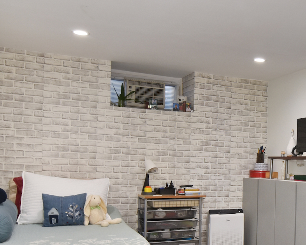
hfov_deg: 37.2
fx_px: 402
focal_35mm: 44
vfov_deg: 33.7
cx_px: 308
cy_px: 158
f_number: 11
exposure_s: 1/50
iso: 640
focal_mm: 11
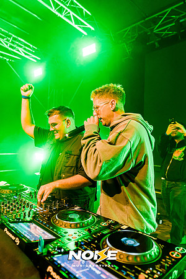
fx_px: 194
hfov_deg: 51.3
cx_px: 93
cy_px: 140
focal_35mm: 25
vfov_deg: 71.5
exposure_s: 1/200
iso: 1600
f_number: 2.8
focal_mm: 25
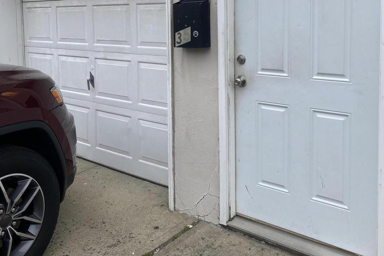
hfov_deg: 51.9
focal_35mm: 37
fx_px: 395
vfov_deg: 34.9
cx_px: 194
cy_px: 55
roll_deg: +1.5
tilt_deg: -3.1
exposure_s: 1/658
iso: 32
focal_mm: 4.25
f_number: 1.8
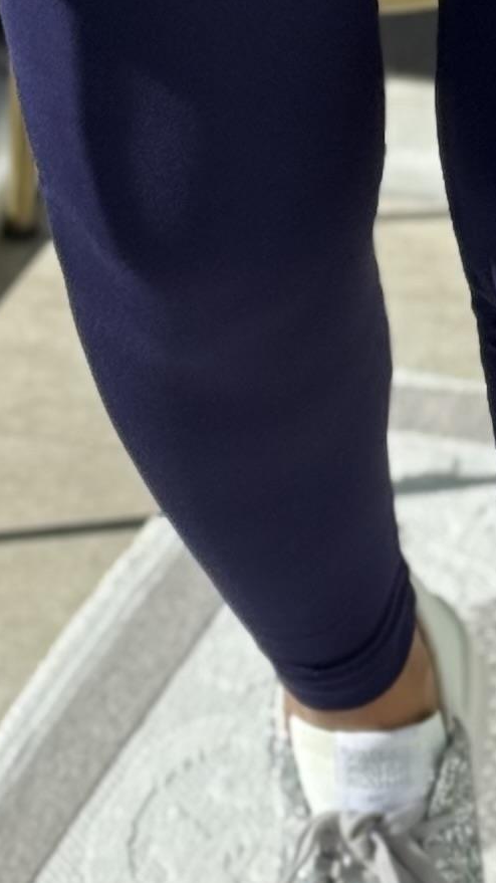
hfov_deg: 5.1
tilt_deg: -38.0
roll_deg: +1.3
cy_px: 174
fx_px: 5615
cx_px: 431
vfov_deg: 9.0
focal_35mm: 240
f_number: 1.78
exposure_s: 1/1931
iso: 80
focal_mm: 6.76
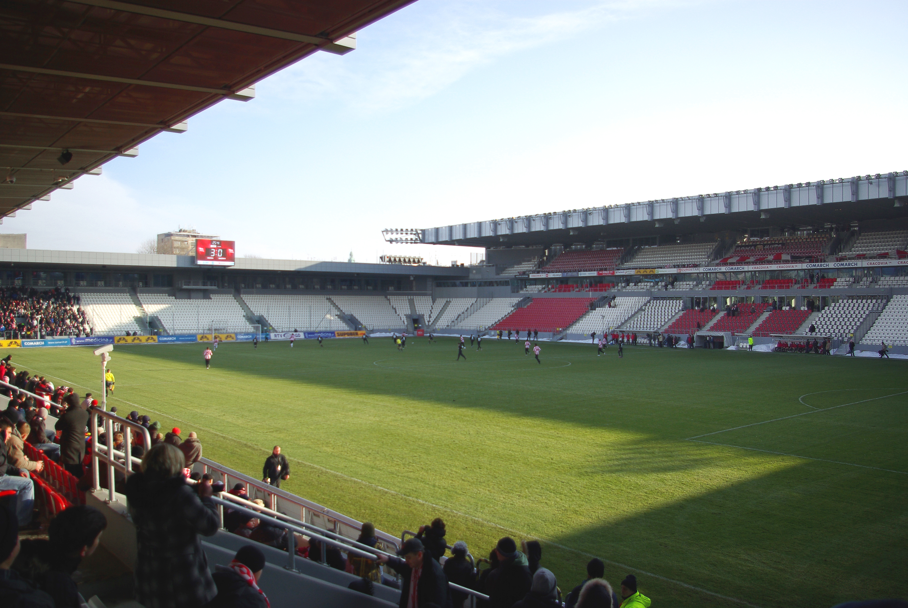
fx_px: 758
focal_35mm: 30
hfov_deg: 61.9
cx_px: 454
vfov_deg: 43.7
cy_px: 304
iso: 100
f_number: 4
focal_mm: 20
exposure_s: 1/500
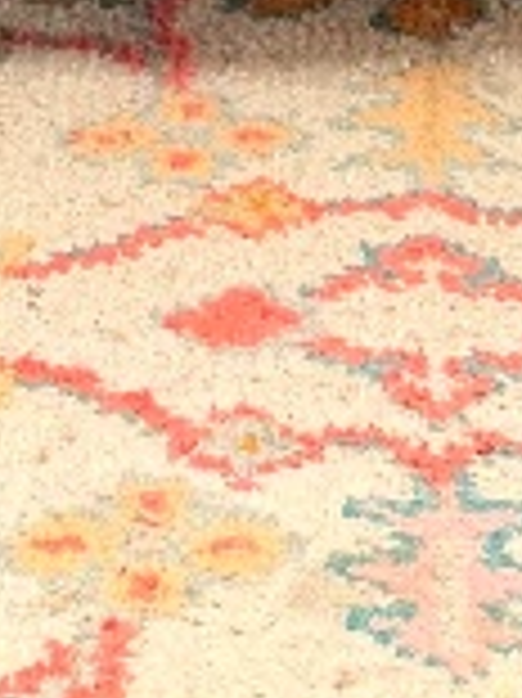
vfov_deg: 7.8
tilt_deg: +3.7
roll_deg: -1.3
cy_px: -1941
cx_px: 423
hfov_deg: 8.0
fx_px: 3745
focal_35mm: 186
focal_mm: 6.76
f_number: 1.78
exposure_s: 1/121
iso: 100
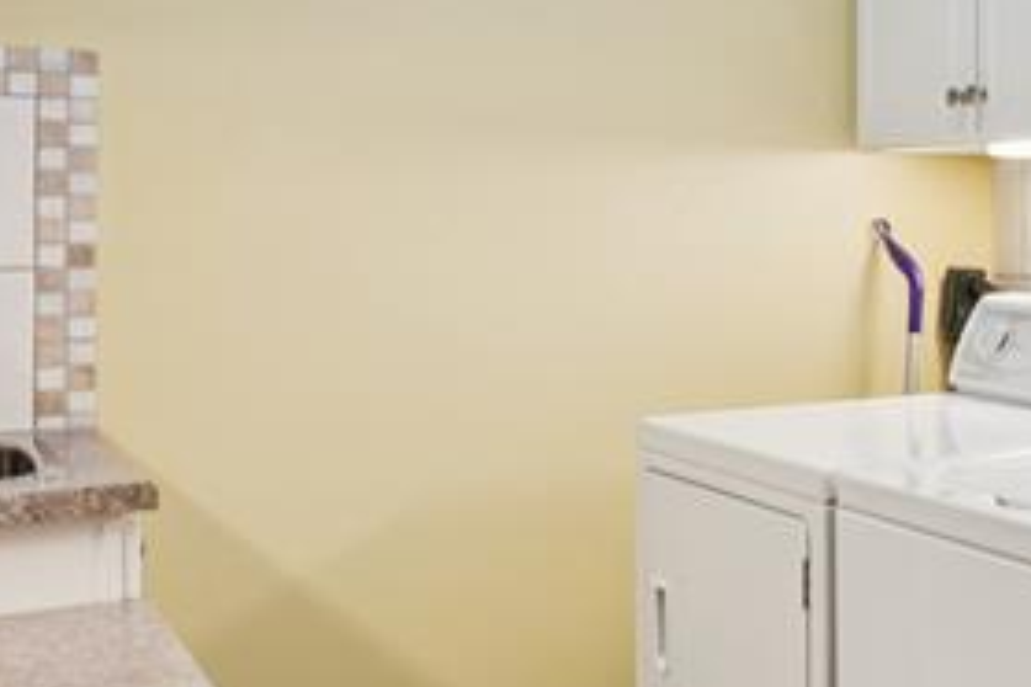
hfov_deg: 28.7
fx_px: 1659
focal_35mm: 58
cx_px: 1316
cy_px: 233
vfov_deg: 23.3
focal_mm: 15.8
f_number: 13
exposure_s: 1/5
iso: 320
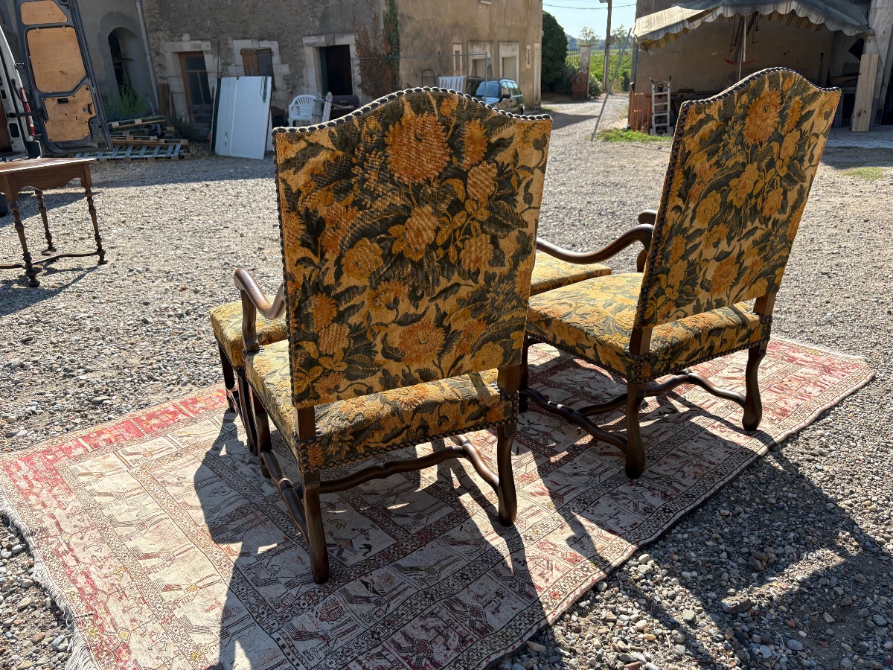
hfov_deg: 67.3
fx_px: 671
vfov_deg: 53.1
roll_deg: +3.9
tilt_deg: -21.0
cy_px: 335
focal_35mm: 26
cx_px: 446
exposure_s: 1/2141
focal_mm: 5.96
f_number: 1.6
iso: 50
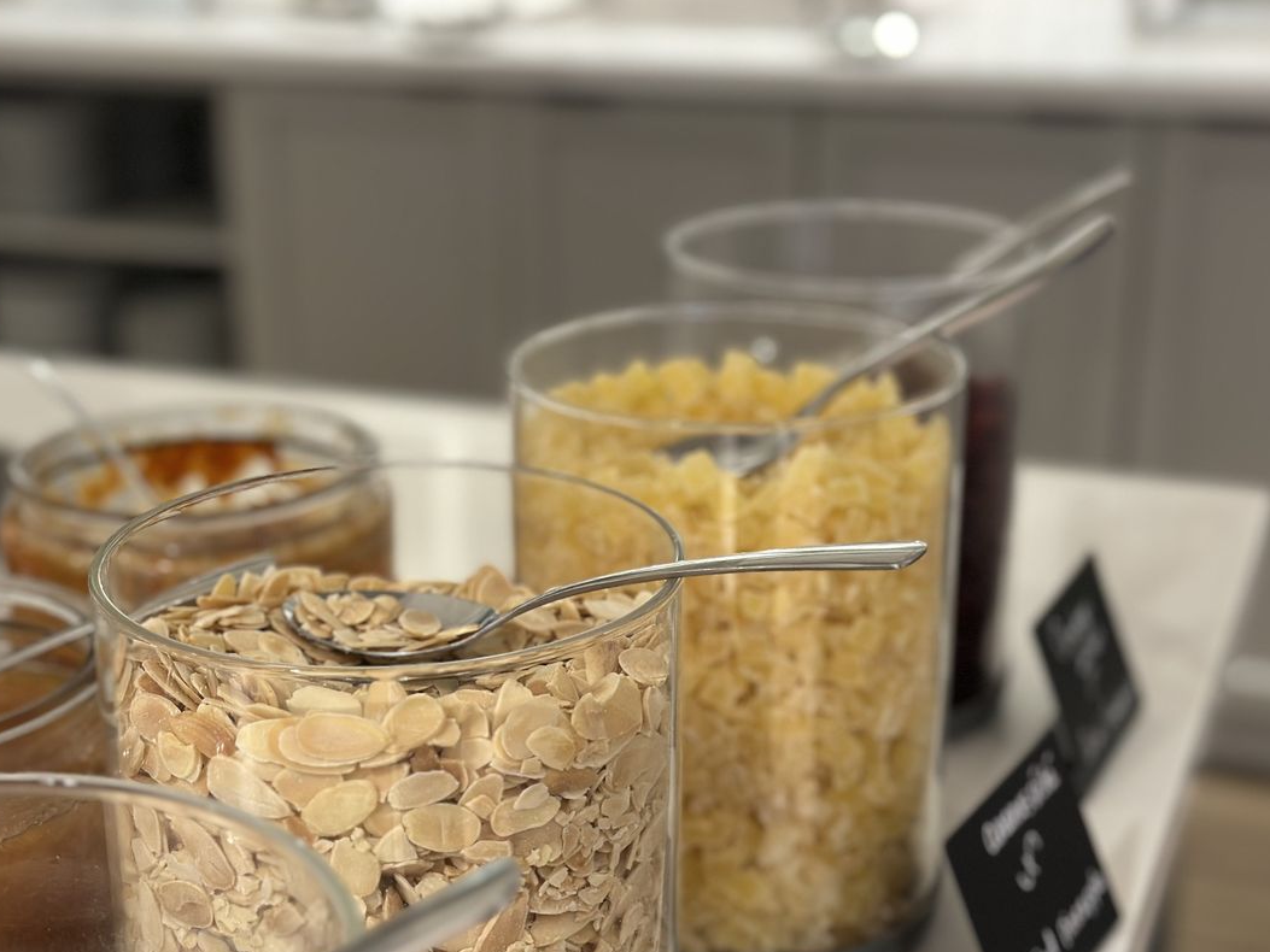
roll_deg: +0.0
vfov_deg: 25.6
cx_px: 564
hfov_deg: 33.7
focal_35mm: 57
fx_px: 2091
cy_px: 562
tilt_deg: -20.7
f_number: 1.78
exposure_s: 1/60
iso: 250
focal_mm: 6.86
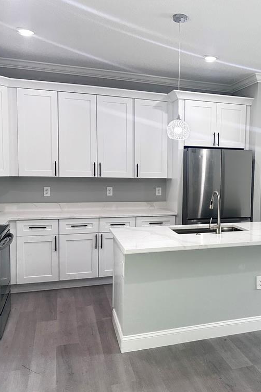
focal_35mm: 34
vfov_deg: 55.8
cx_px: 212
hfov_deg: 37.4
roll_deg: -1.5
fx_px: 370
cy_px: 198
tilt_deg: -4.5
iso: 200
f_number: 1.78
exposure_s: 1/120
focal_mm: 6.86
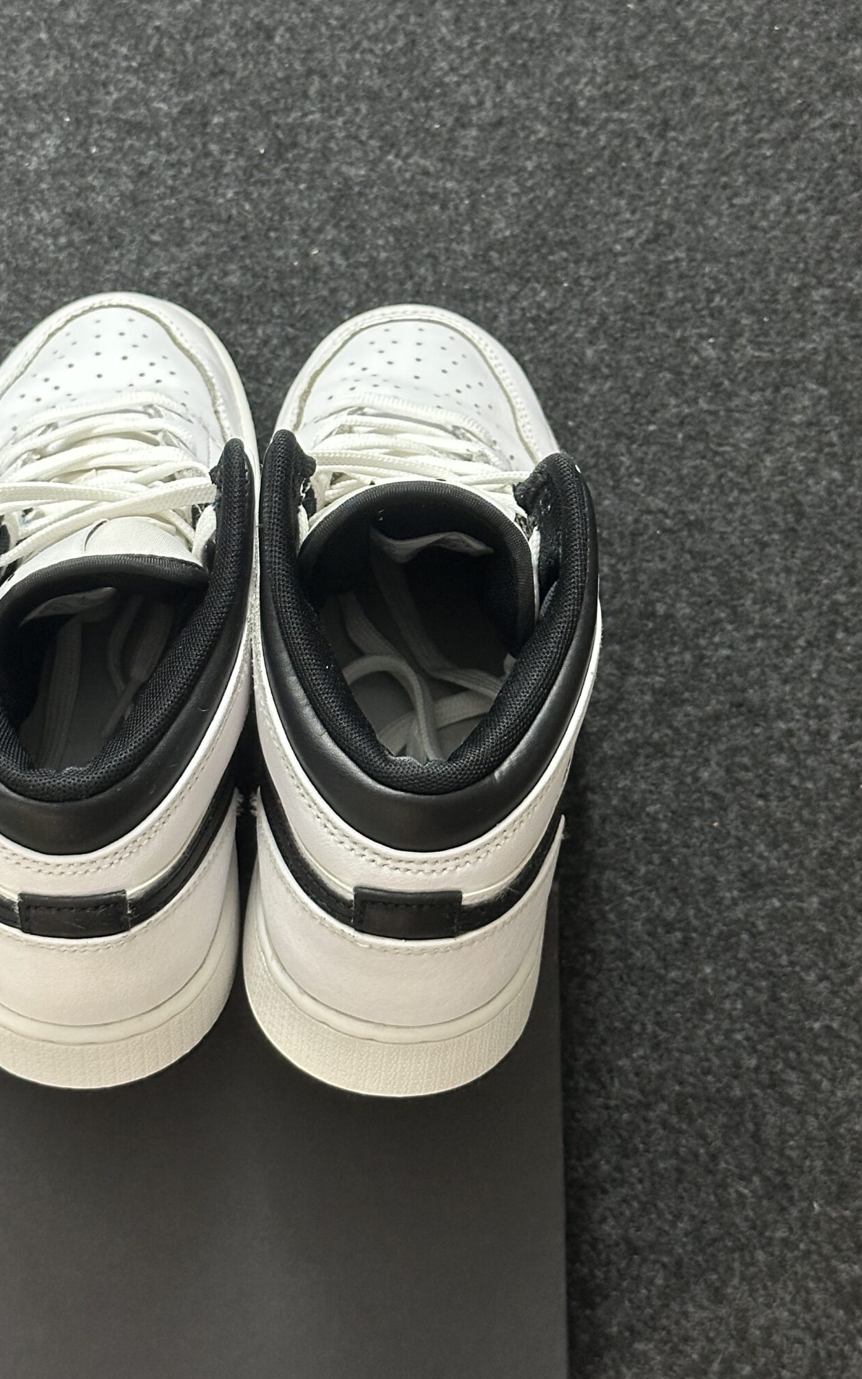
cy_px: 588
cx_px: 257
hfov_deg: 19.9
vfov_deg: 31.5
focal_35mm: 65
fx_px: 2444
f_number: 1.78
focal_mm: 6.86
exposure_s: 1/34
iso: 500
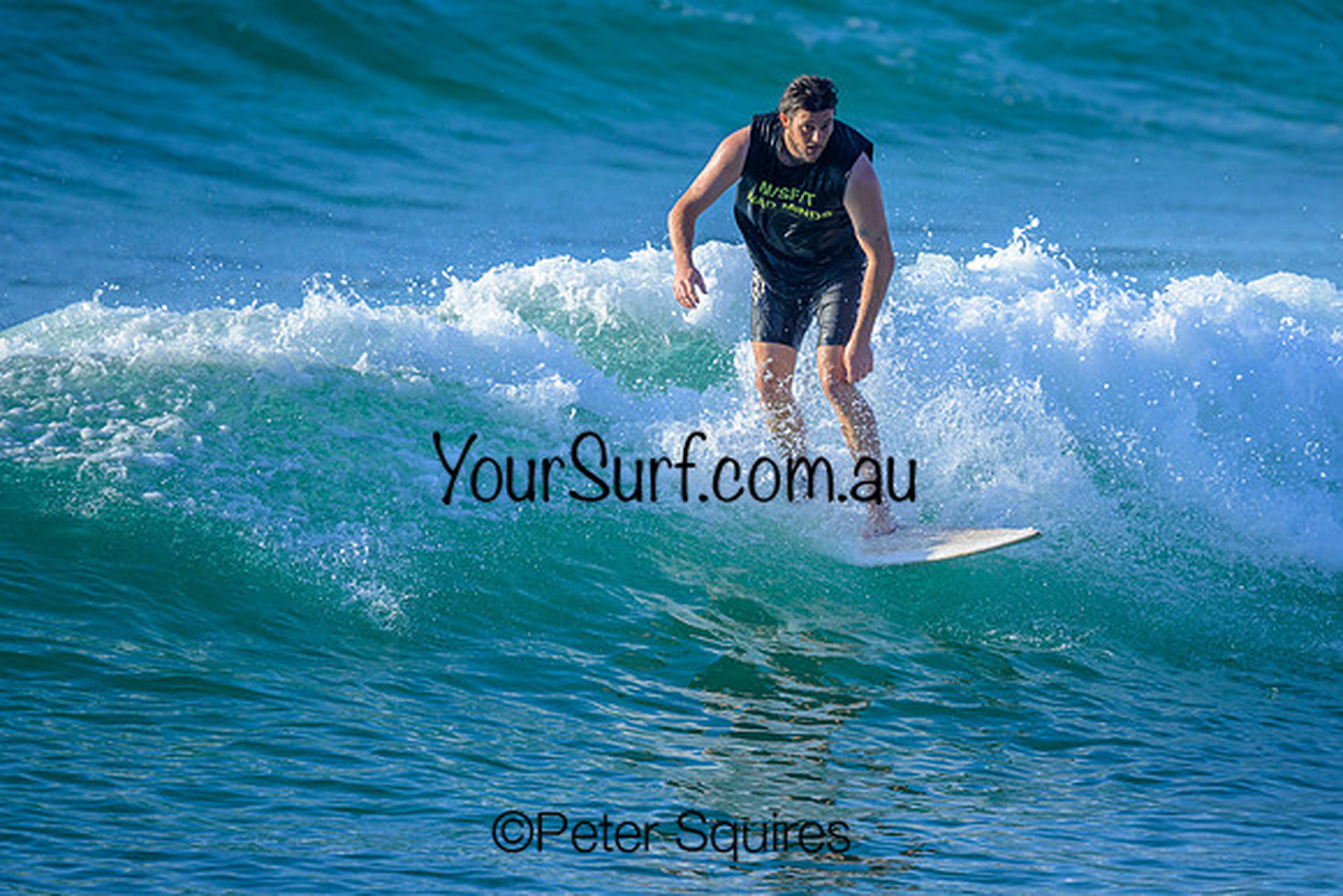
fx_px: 33114
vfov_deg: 1.6
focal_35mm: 887
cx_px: 745
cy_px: 399
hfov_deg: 2.3
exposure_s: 1/2000
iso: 560
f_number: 6.3
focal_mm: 800
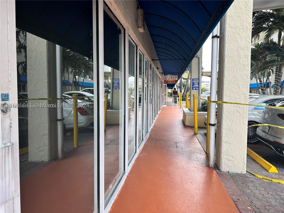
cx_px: 142
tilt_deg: -3.8
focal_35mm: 26
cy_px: 106
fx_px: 213
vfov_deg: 53.1
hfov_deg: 67.3
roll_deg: -0.7
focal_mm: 5.7
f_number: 1.5
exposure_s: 1/310
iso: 50
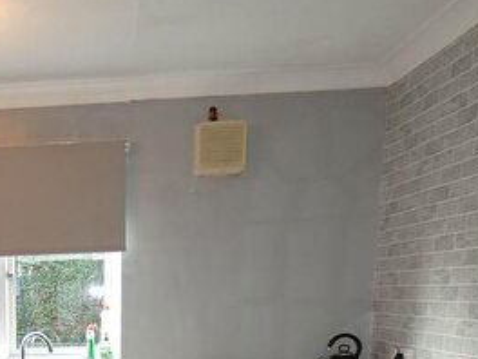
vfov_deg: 24.2
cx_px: 5
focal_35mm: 53
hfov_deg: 33.3
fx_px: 732
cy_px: 465
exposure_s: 1/60
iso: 160
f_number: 2.8
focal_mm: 3.6
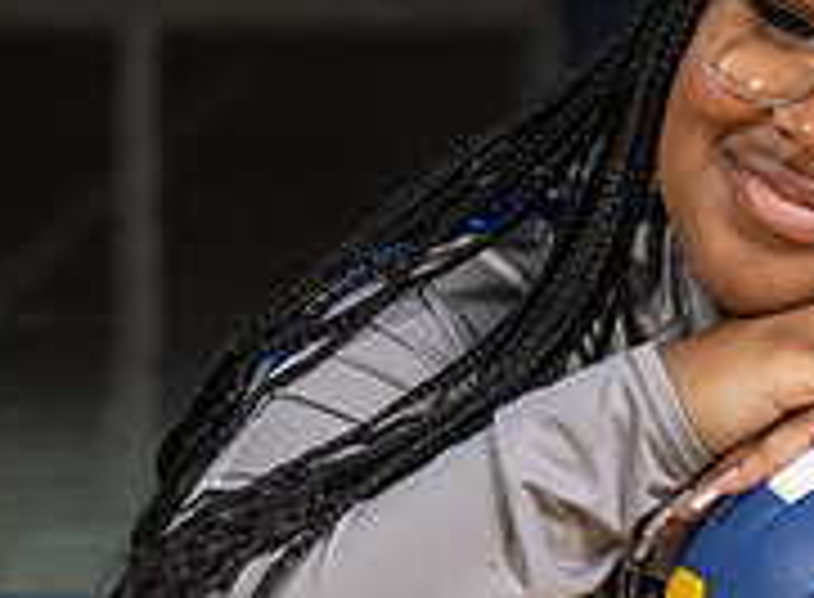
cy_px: 204
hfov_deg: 3.4
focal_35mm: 587
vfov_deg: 2.5
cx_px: 990
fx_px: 13703
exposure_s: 1/125
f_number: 6.3
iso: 80
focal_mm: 101
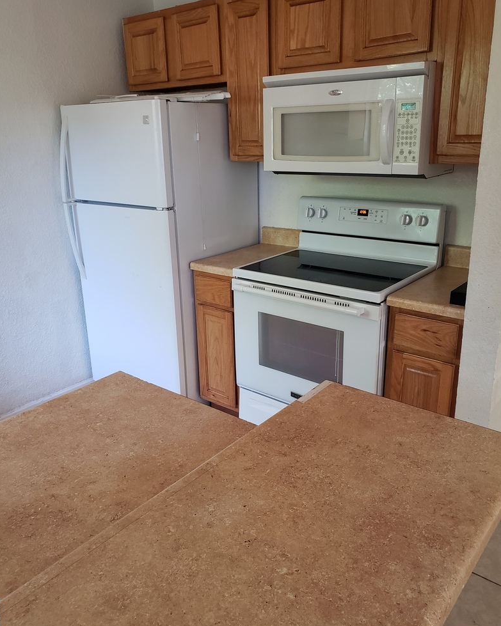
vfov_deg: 62.2
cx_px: 246
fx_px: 519
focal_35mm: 28
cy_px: 304
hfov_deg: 51.5
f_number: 2.4
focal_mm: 4.3
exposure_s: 1/24
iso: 250
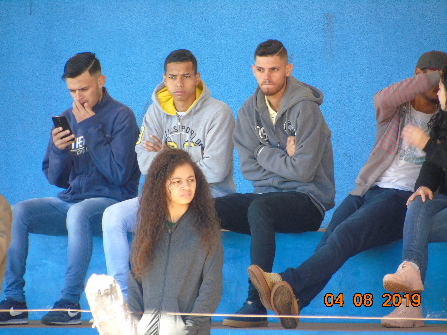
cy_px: 168
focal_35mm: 999
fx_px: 12900
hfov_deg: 2.0
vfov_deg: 1.5
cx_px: 224
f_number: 6.2
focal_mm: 178
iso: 400
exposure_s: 1/100
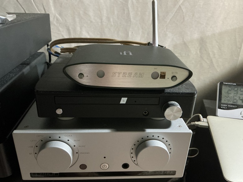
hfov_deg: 61.7
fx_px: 204
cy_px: 91
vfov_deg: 48.2
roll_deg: -1.6
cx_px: 122
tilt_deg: -23.9
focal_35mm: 29
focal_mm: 3
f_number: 1.8
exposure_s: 1/30
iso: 500
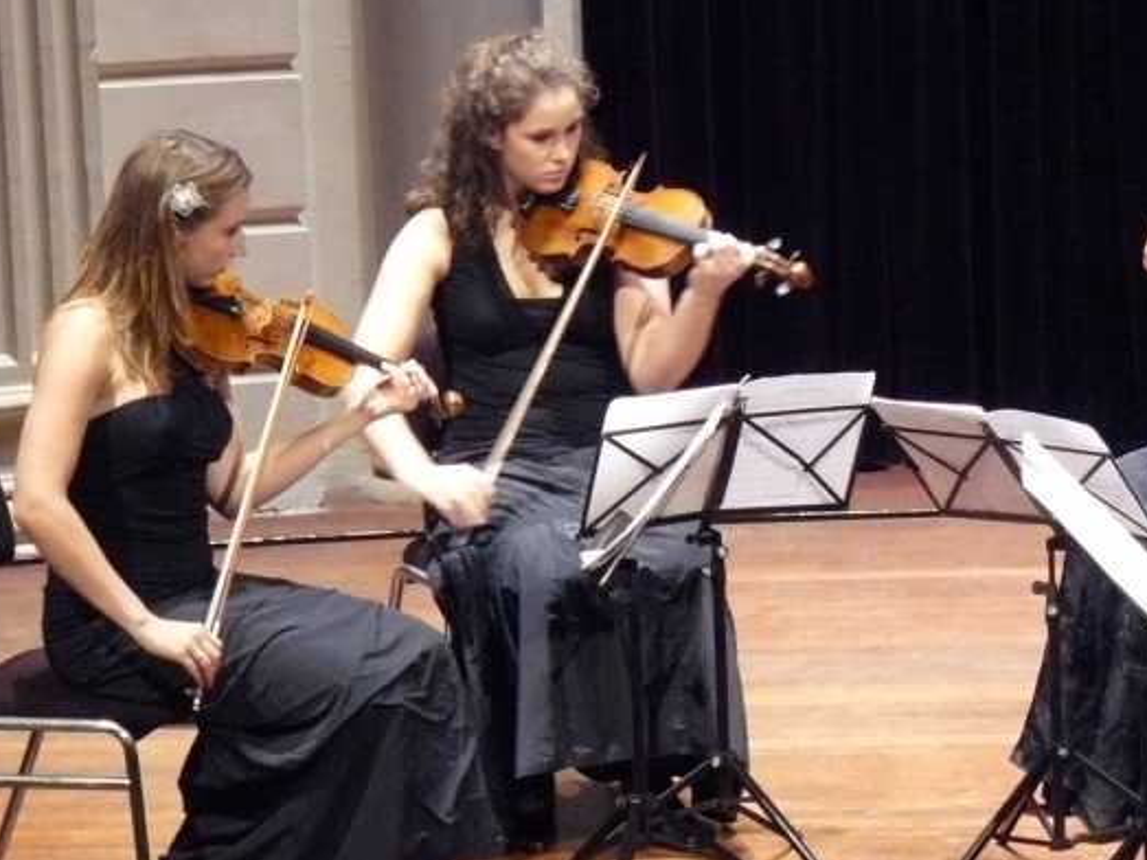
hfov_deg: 7.8
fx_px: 8414
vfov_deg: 5.8
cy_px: 407
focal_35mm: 254
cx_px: 906
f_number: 3.3
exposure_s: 1/20
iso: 400
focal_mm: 24.1
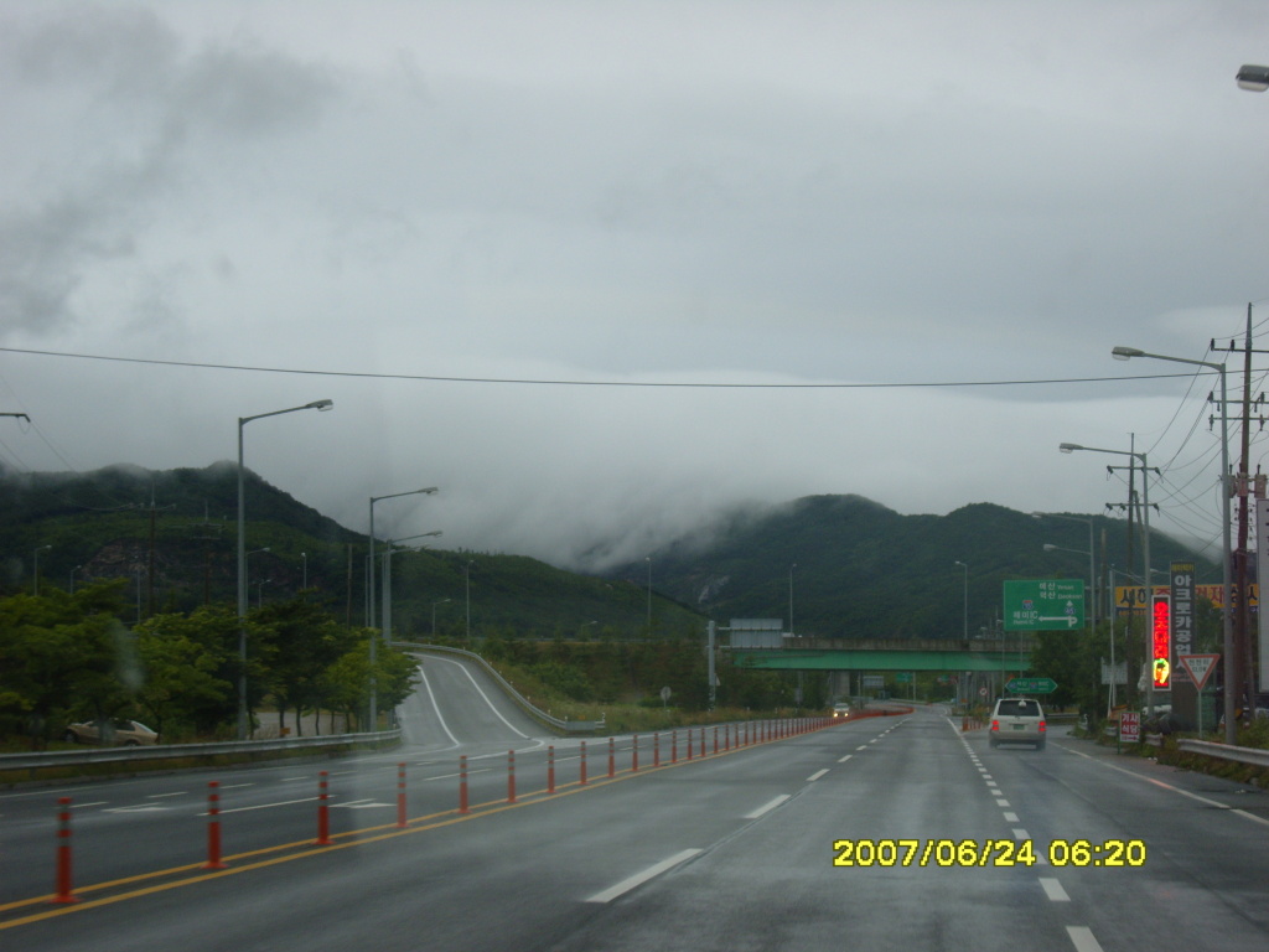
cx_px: 634
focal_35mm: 93
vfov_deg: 15.9
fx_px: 3409
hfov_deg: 21.1
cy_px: 476
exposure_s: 1/60
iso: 80
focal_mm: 19.3
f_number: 4.8
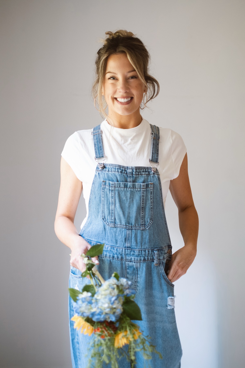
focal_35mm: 53
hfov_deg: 25.5
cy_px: 184
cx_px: 122
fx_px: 541
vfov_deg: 37.5
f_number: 1.4
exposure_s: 1/250
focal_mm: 35
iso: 800
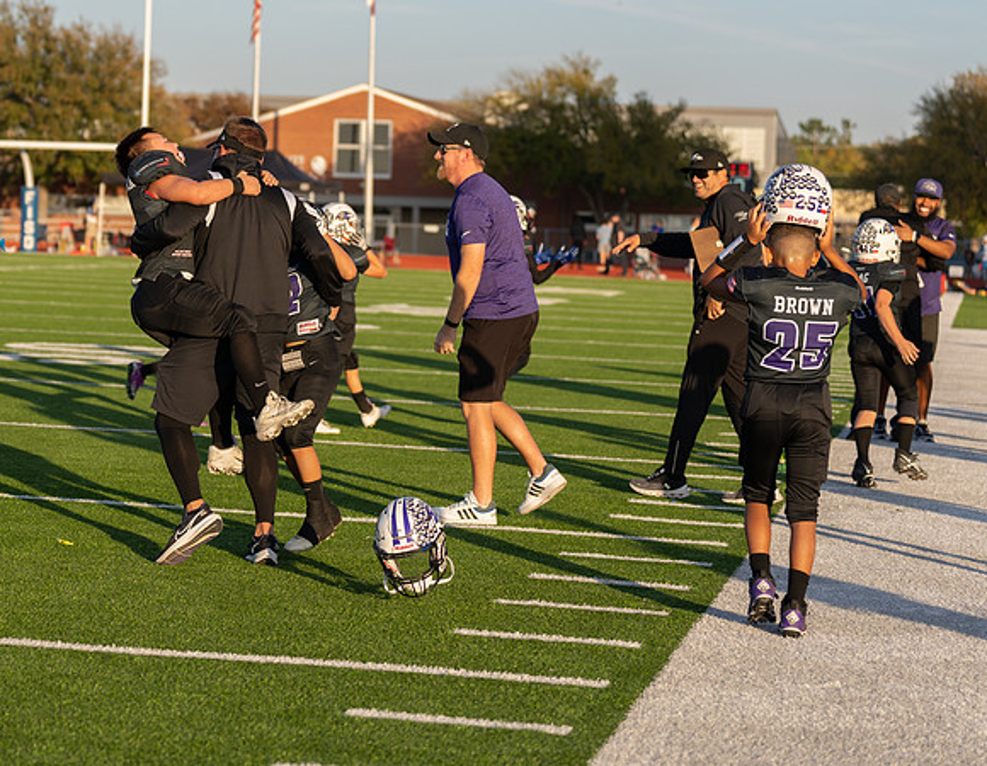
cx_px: 249
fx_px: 3102
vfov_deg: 14.1
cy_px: 273
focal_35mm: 107
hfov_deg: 18.0
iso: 100
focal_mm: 70
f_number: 2.8
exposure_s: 1/640
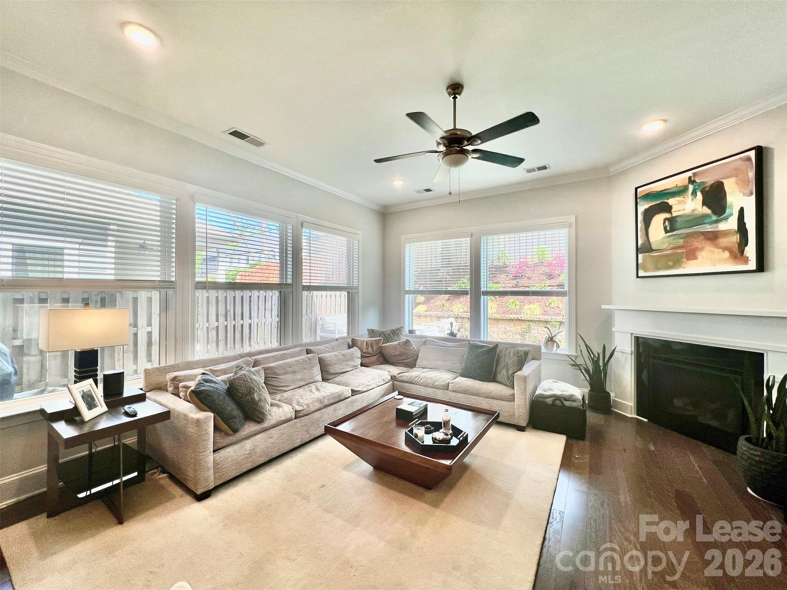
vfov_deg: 89.9
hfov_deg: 106.2
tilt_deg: -0.7
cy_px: 295
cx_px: 394
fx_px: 295
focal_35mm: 13
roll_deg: -0.1
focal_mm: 1.57
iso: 32
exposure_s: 1/120
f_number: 1.8
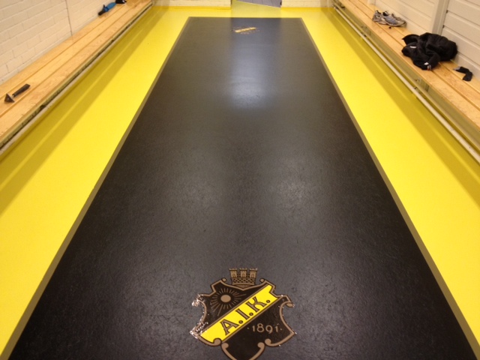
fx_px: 485
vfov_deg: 40.7
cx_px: 240
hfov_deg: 52.6
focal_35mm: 35
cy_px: 180
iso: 125
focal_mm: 4.28
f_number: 2.4
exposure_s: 1/20
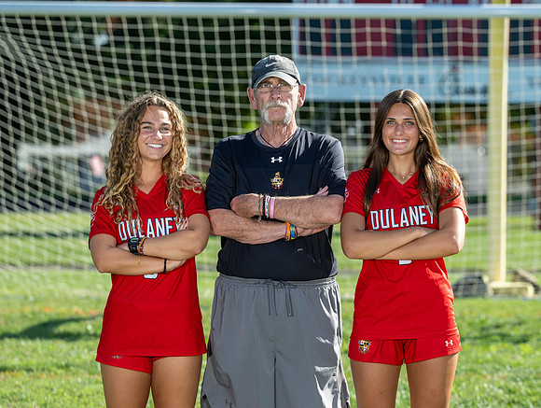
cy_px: 194
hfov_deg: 12.4
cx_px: 349
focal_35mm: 159
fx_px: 2485
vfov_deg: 9.4
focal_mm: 110
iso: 100
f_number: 4
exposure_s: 1/400
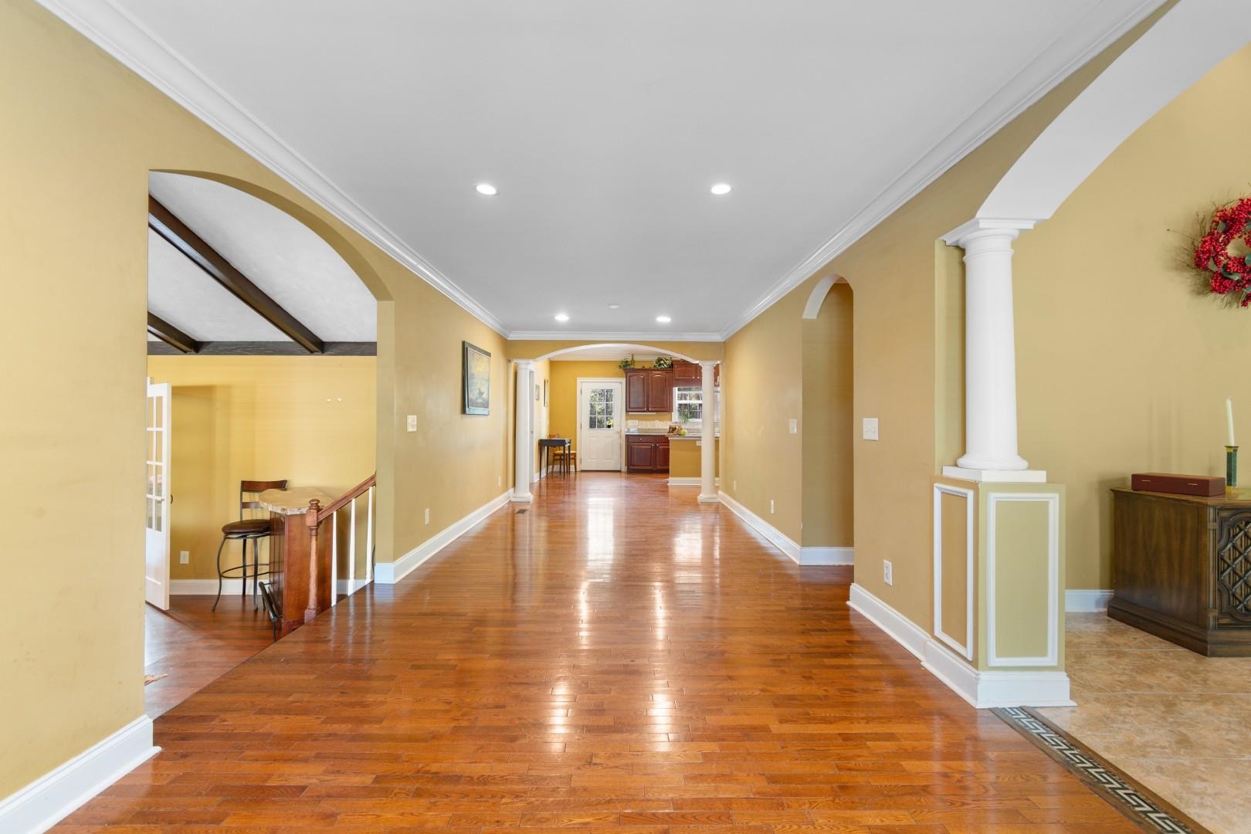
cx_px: 626
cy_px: 417
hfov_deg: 100.4
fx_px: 521
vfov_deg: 77.3
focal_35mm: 15
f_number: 4.5
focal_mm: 10
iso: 100
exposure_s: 1/5
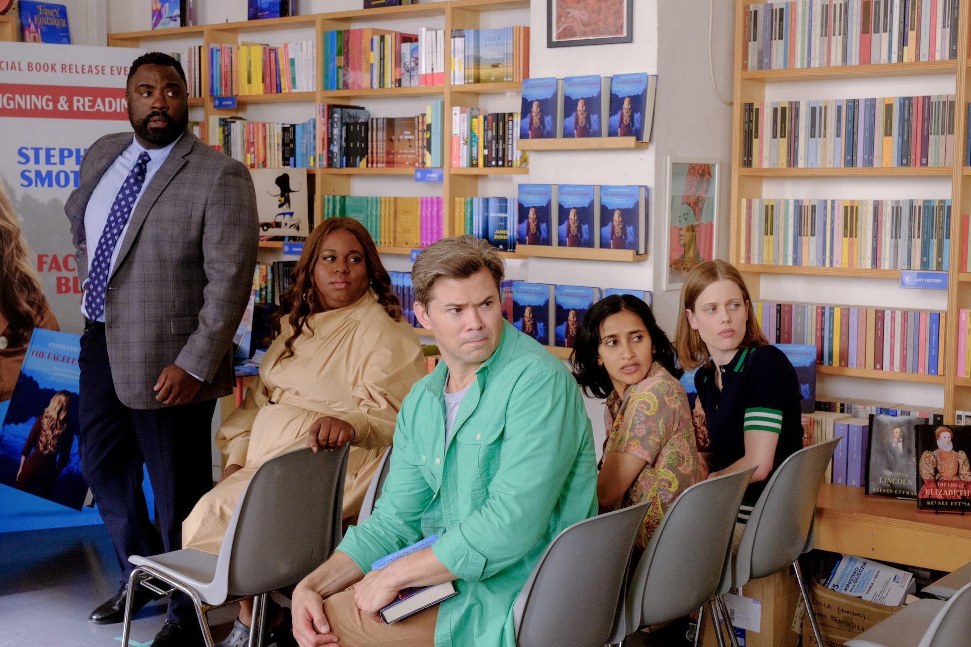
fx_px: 1294
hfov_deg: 41.1
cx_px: 486
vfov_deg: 28.1
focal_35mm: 48
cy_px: 324
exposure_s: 1/200
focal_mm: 32.1
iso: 1600
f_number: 7.1
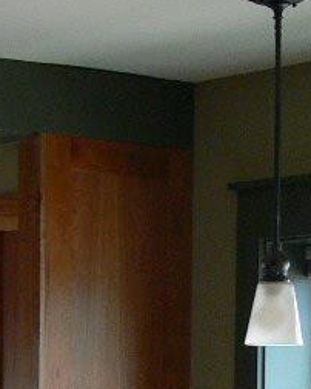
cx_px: -402
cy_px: 557
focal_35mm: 173
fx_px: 1993
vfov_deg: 10.8
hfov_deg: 8.3
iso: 200
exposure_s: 1/60
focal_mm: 7.4
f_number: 2.8
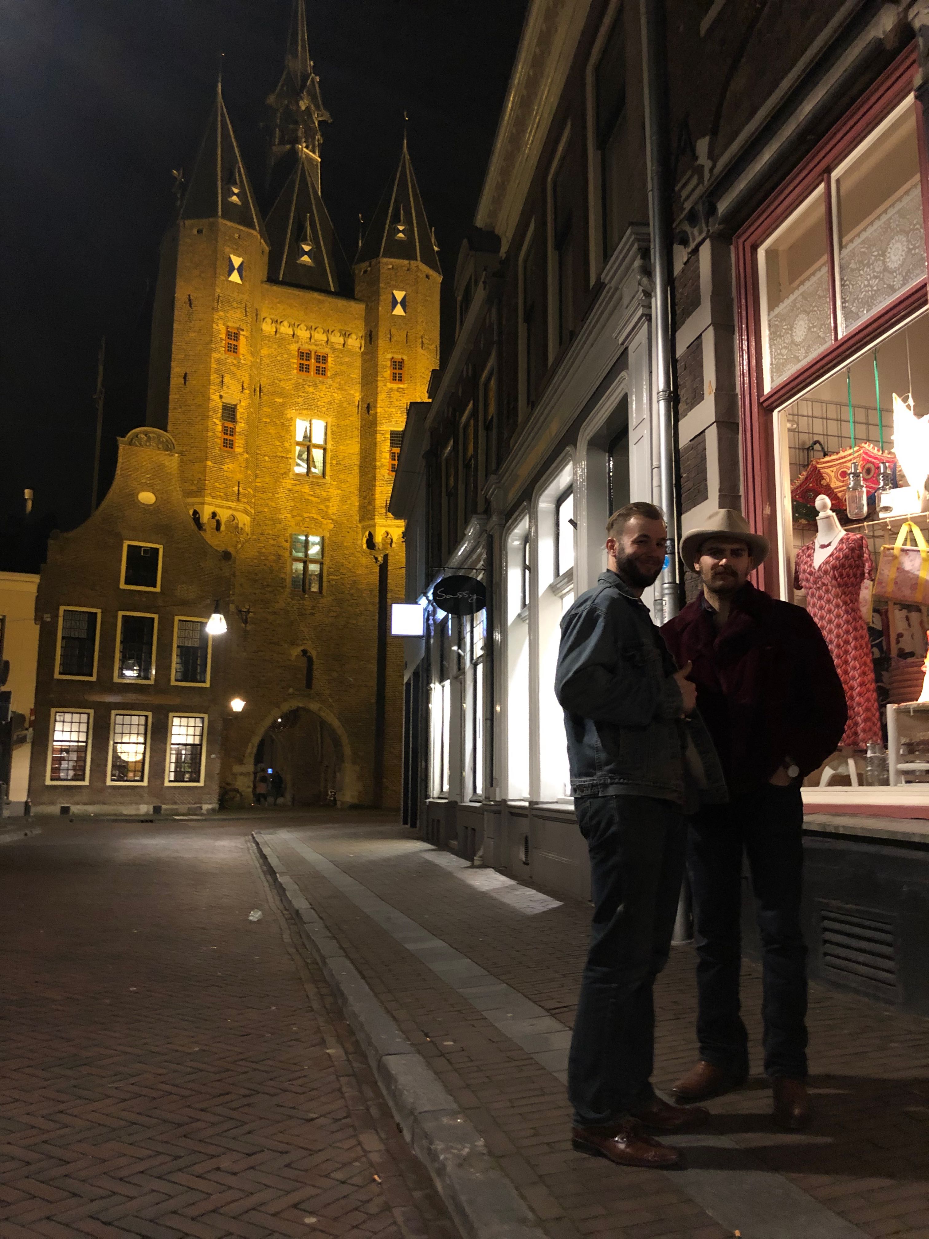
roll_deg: -0.3
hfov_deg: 49.7
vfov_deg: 63.4
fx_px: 1002
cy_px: 620
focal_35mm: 28
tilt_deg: +9.8
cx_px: 464
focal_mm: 4
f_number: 1.8
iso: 100
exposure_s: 1/4
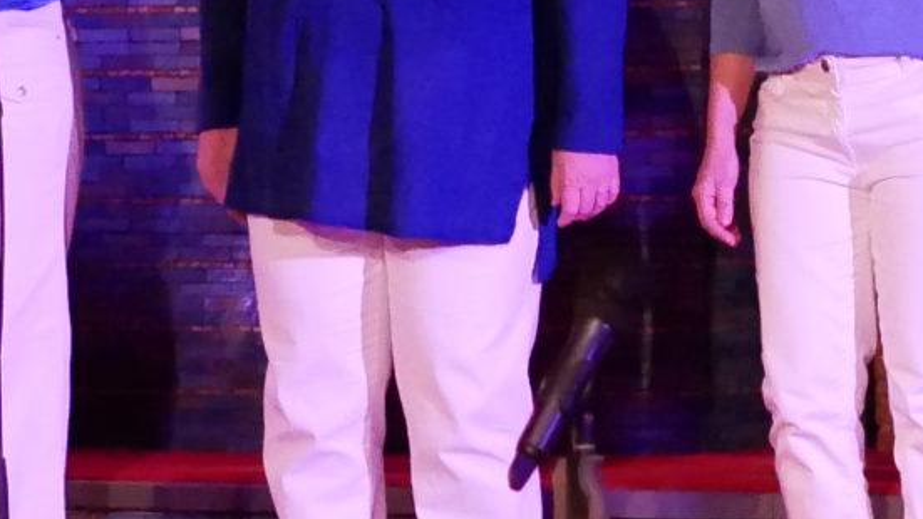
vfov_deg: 2.7
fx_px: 11161
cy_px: -362
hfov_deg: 4.7
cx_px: 575
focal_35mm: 456
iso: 5000
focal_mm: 45
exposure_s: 1/100
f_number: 2.8
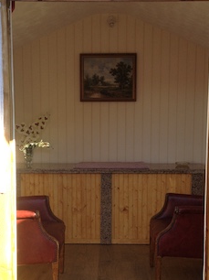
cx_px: 104
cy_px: 175
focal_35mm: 63
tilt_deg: -4.7
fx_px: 508
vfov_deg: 30.6
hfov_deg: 23.3
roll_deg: -1.9
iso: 50
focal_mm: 4.28
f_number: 2.4
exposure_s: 1/184
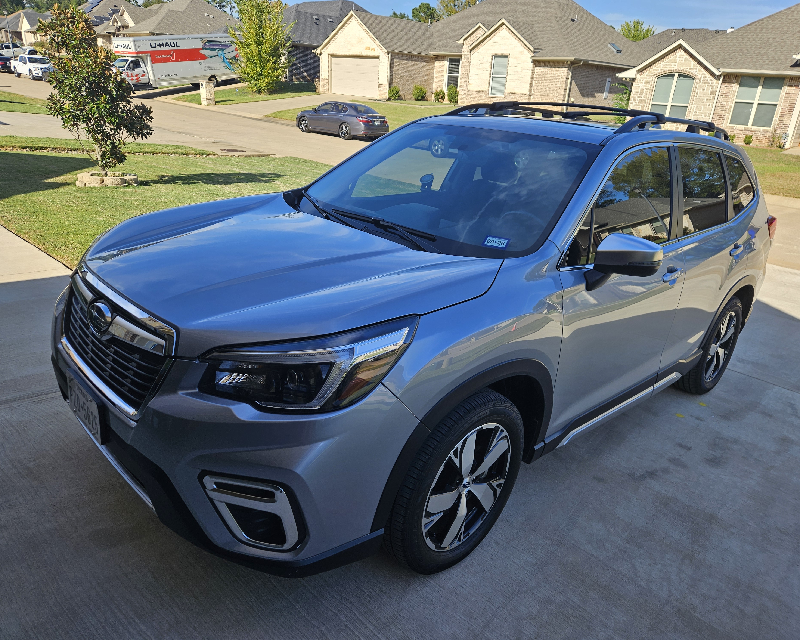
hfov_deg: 70.3
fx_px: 568
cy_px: 320
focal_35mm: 24
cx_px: 408
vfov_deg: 58.8
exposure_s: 1/955
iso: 25
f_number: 1.8
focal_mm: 5.4
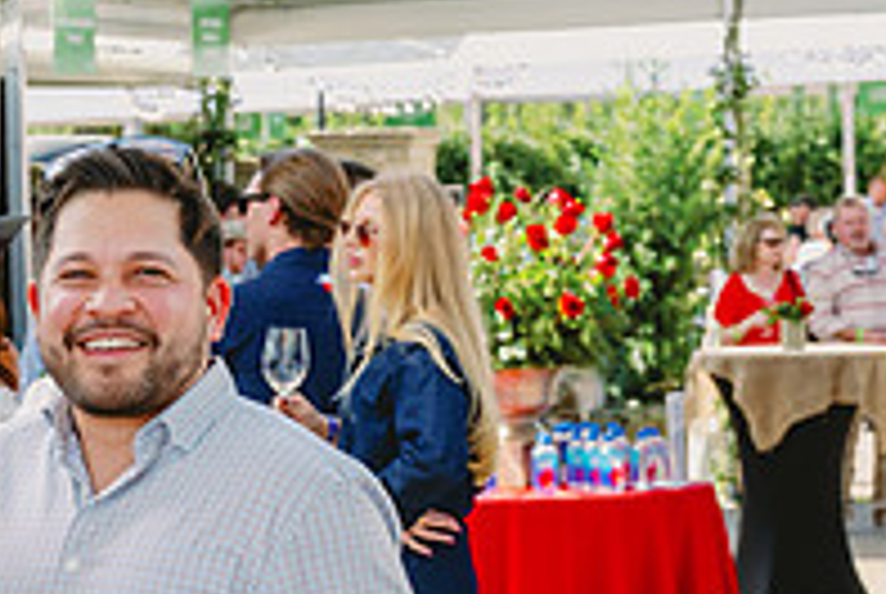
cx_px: -324
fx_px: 3697
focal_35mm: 150
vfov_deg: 9.1
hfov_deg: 13.1
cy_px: 551
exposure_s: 1/200
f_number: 7.1
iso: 400
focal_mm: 51
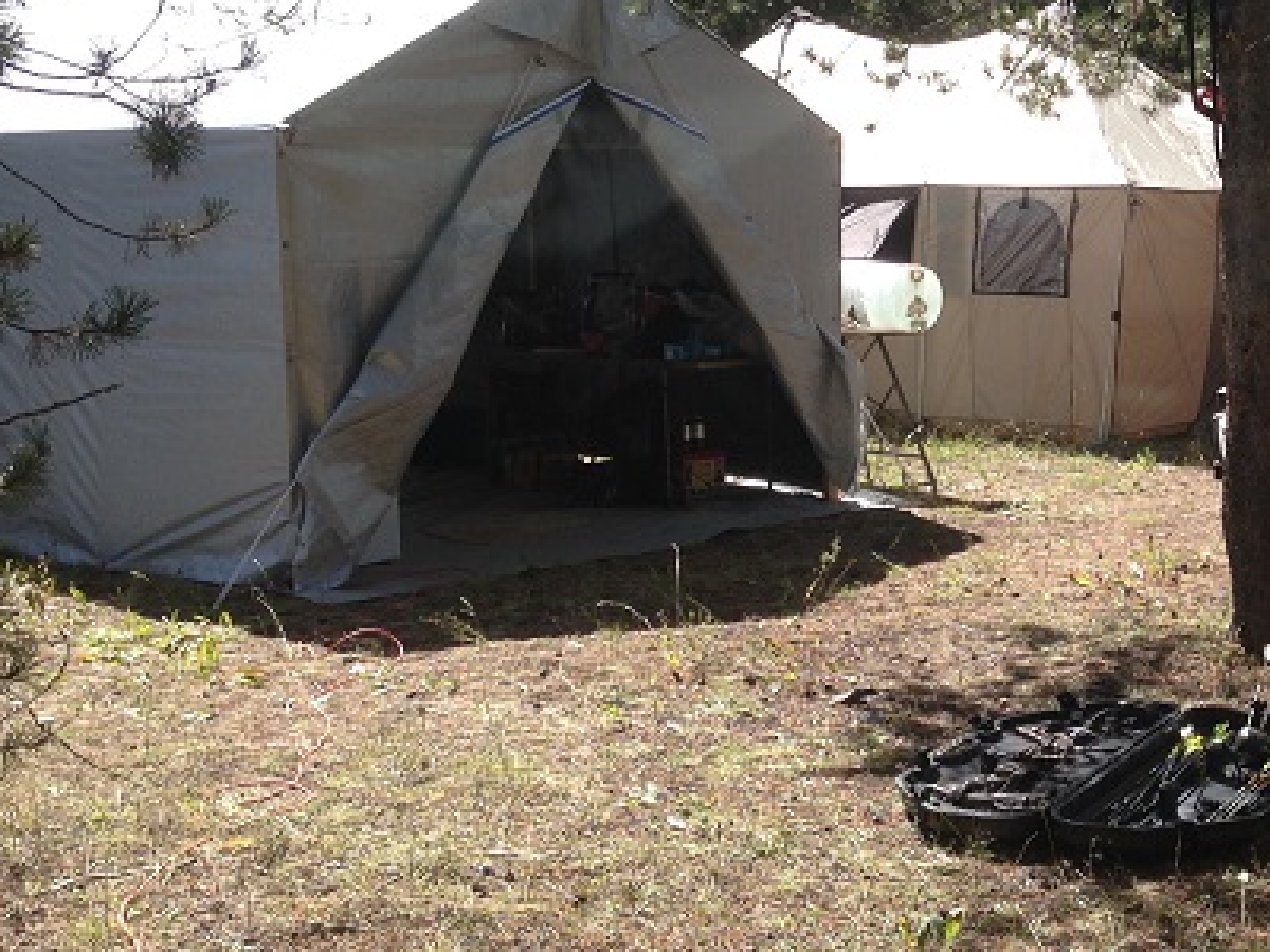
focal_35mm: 66
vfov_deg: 22.1
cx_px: 1200
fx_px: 2421
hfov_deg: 28.0
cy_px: 273
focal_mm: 4.12
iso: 50
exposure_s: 1/565
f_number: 2.4
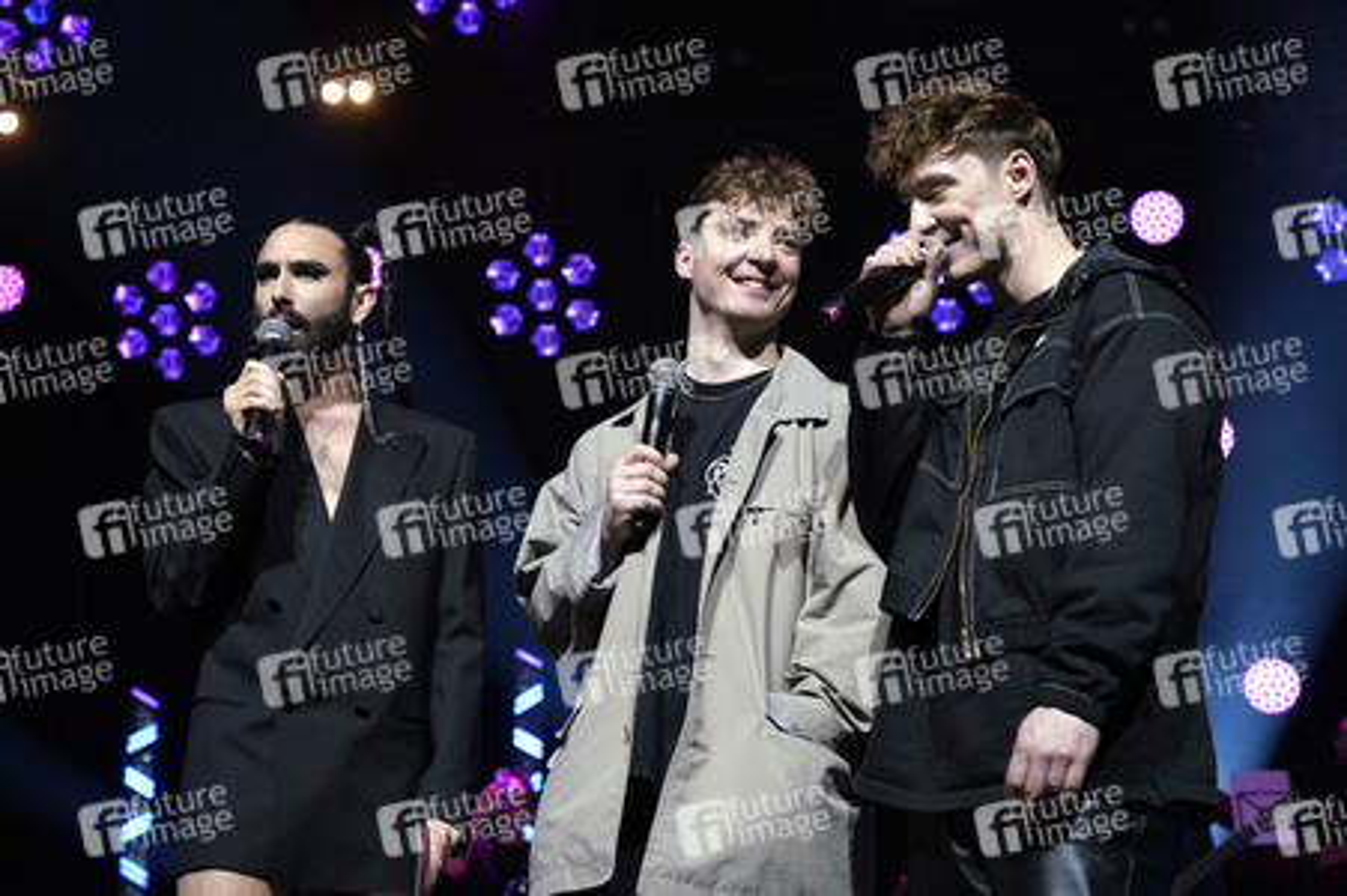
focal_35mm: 61
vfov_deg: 22.2
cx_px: 674
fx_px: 2281
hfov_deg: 32.9
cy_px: 448
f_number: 4.5
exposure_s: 1/250
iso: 2000
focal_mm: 61
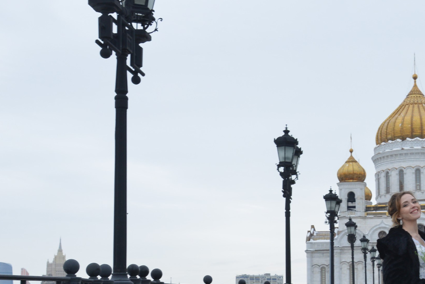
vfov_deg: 18.8
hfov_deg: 26.7
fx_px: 850
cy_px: 209
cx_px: 416
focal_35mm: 72
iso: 500
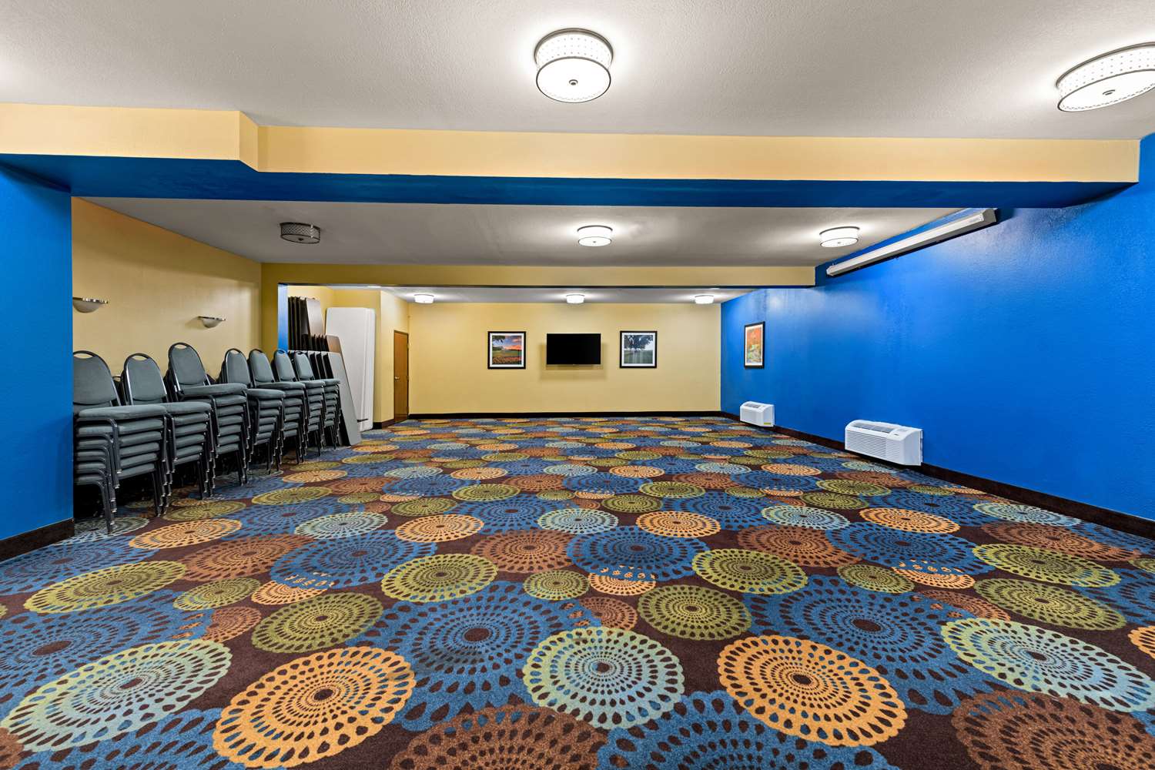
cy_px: 385
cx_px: 578
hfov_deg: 104.3
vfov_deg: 81.2
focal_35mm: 14
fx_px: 449
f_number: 8
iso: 320
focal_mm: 14
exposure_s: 1
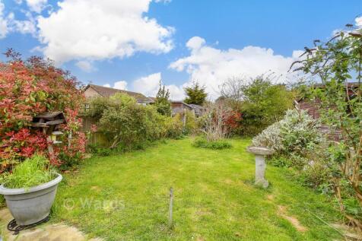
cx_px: 181
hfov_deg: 100.4
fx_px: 151
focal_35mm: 15
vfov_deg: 77.3
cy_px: 120
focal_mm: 10
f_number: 8
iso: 160
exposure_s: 1/80
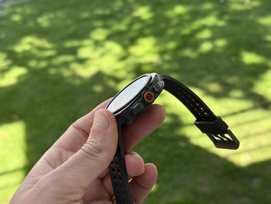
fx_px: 376
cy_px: 102
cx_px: 136
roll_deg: +7.7
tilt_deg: -35.3
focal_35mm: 48
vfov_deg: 30.3
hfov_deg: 39.7
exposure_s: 1/422
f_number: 1.78
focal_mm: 6.76
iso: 64
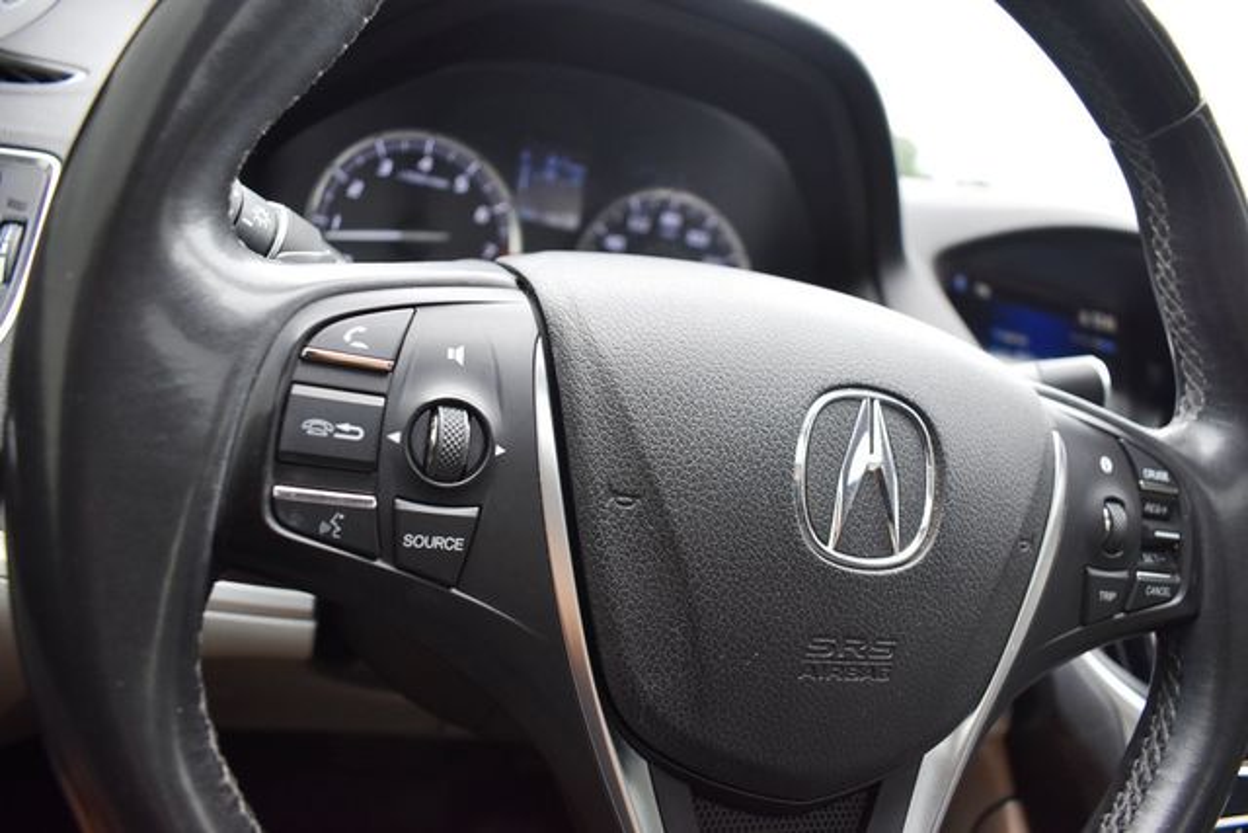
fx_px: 936
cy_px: 416
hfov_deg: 67.4
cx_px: 624
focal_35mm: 27
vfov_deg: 48.0
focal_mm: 18
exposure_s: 1/250
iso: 450
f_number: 3.5
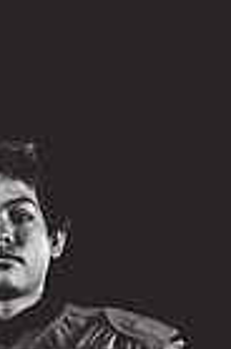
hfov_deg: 5.5
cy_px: 500
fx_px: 2418
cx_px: 28
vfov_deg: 8.1
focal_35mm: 250
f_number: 4
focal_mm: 77
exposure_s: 1/160
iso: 200
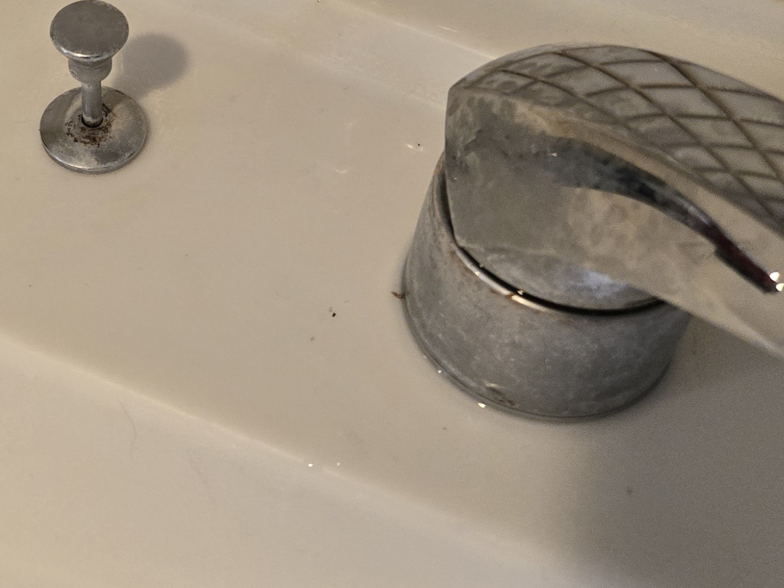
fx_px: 1382
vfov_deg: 23.4
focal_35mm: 61
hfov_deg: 29.0
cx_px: -56
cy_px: 66
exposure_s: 1/100
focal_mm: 5.4
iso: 640
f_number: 1.8
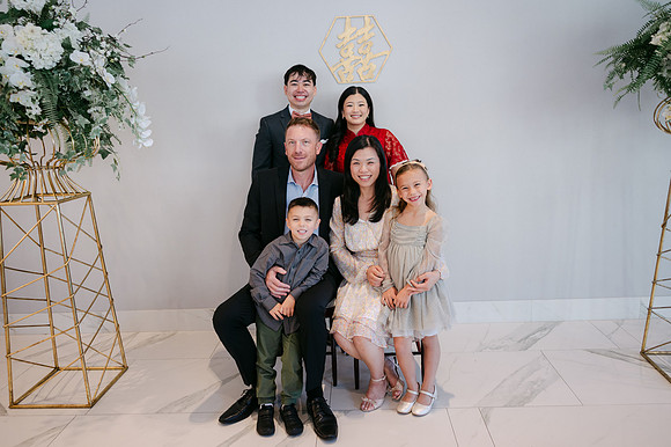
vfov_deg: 46.4
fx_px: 522
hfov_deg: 65.5
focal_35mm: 28
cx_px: 336
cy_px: 224
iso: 800
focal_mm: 28
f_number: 4
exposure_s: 1/100
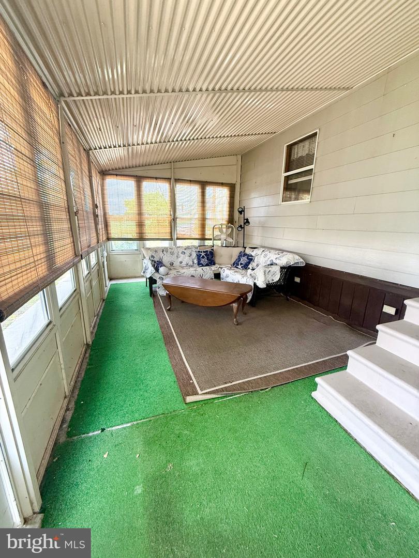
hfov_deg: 85.7
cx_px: 210
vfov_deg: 102.1
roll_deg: -0.7
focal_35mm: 14
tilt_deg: -12.7
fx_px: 226
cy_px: 279
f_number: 2.2
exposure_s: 1/99
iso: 320
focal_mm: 2.22
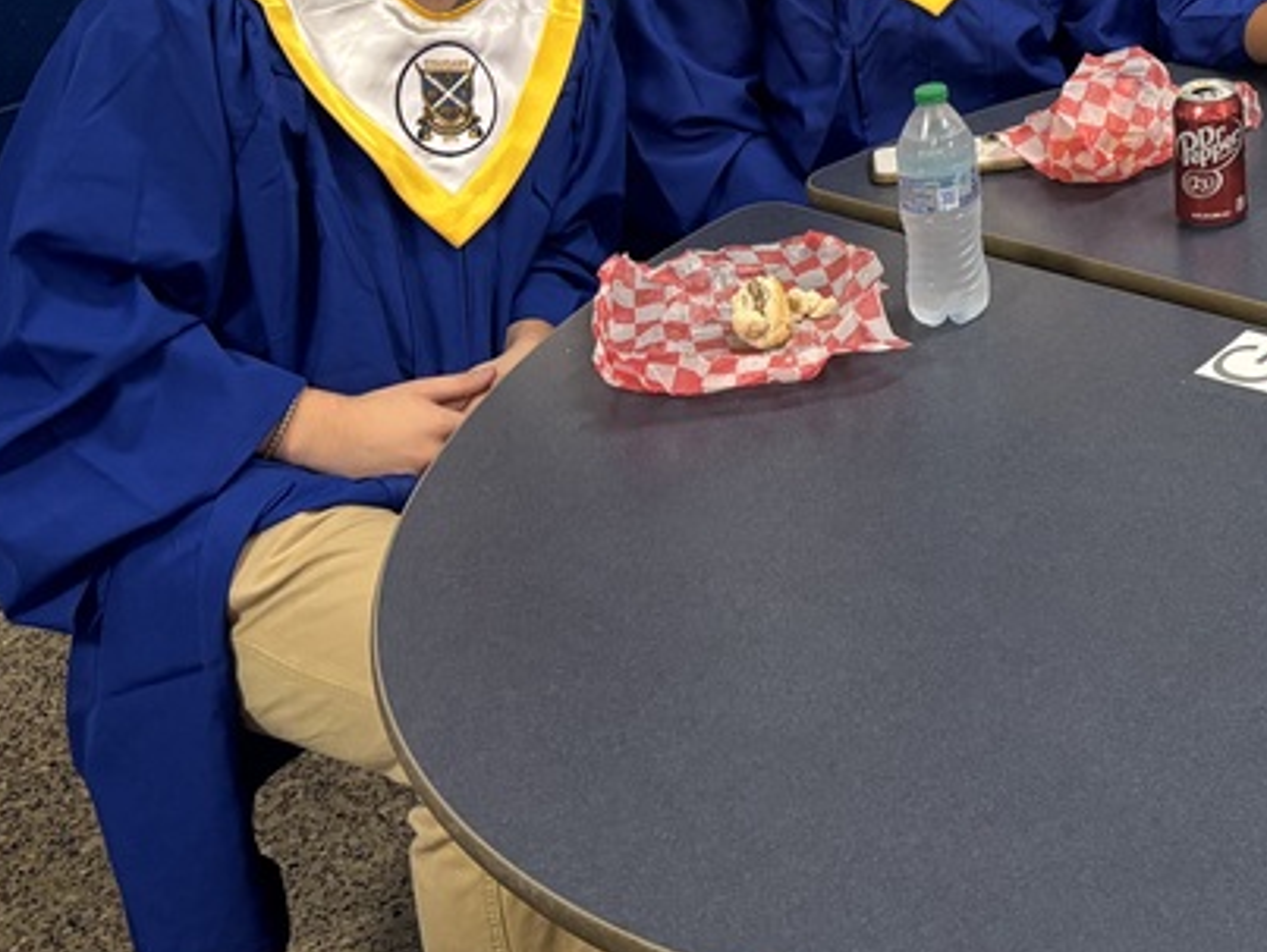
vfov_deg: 20.7
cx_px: 1462
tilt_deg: -13.8
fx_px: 2418
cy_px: -220
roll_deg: +1.0
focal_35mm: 66
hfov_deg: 26.5
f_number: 1.6
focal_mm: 5.96
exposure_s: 1/60
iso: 160
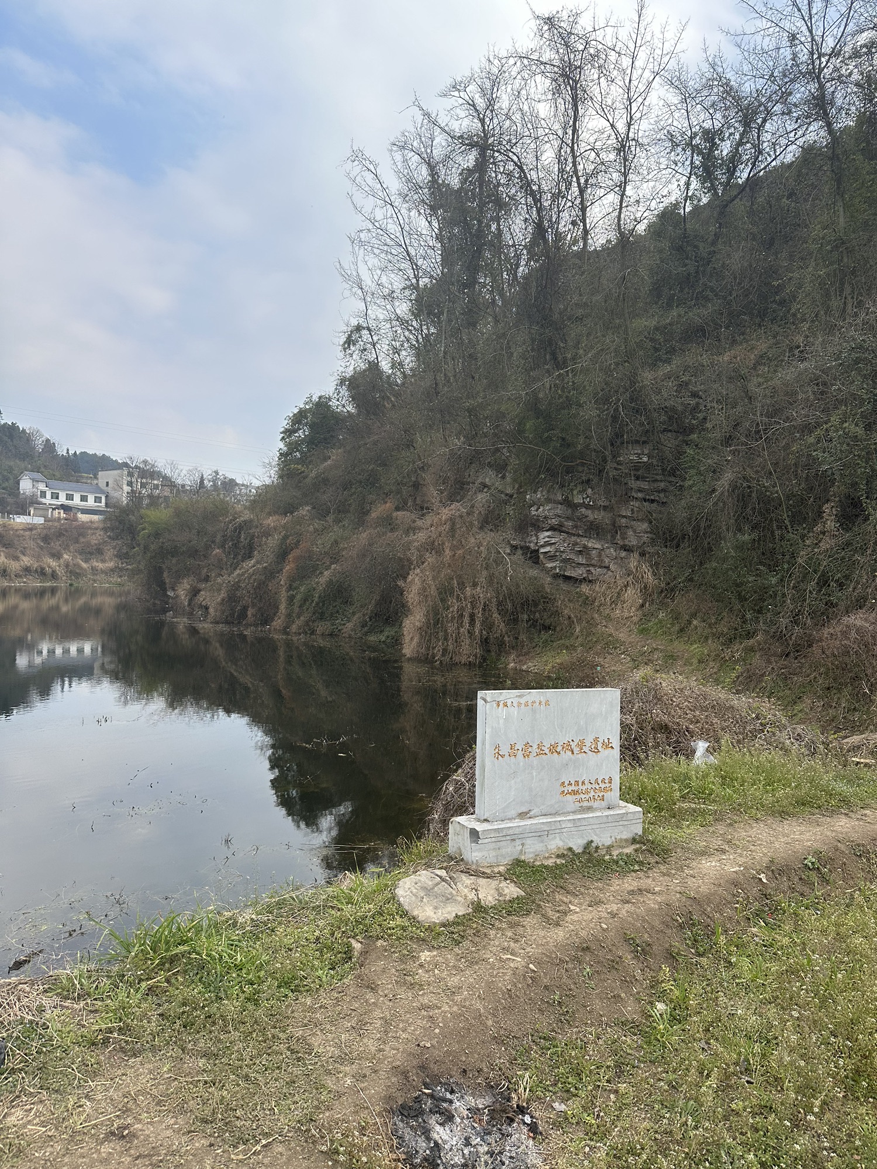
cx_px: 438
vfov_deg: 71.6
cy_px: 584
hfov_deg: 56.8
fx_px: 811
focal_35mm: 24
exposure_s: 1/1357
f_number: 1.78
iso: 80
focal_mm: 6.86
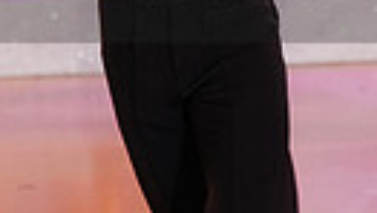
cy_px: -52
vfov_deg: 1.5
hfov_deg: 2.7
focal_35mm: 804
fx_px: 8045
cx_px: 390
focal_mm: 173
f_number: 3.5
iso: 2000
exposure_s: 1/160
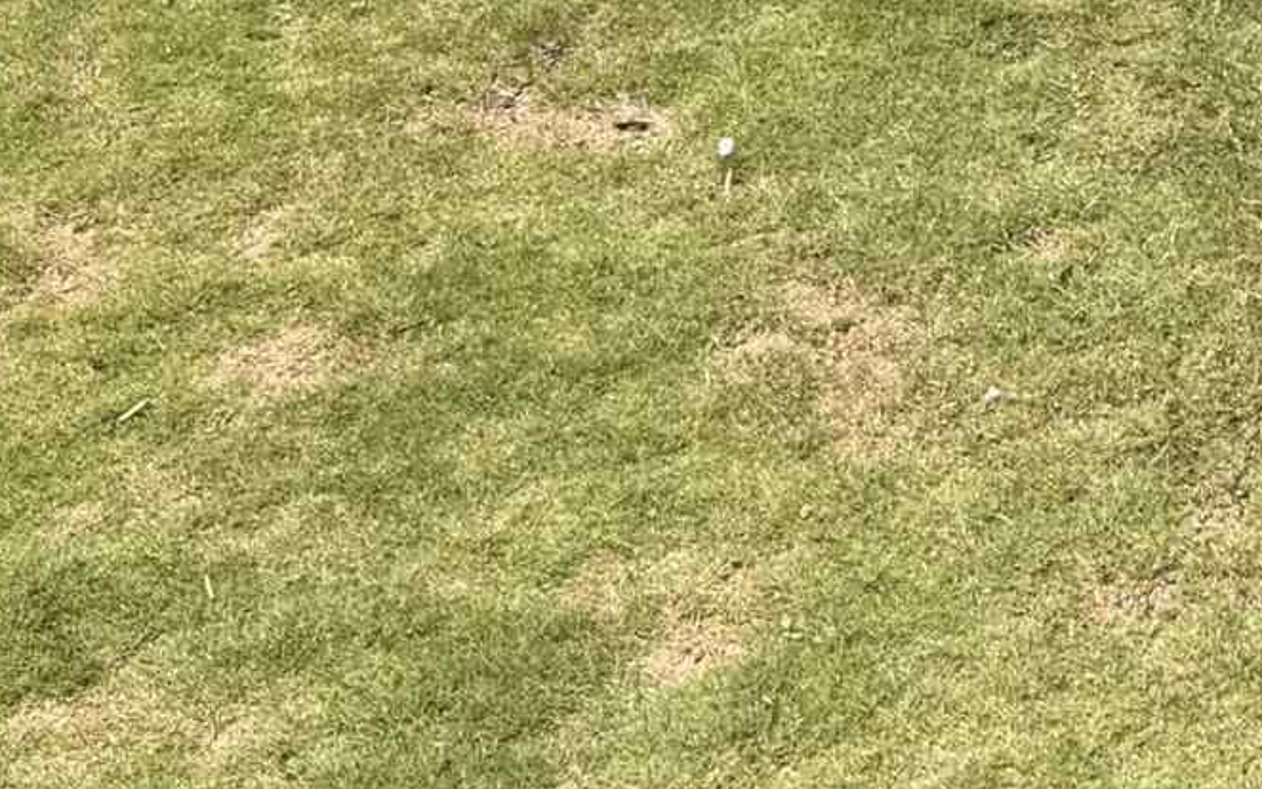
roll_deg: -1.0
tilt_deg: -25.2
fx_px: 4059
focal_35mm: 118
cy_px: -503
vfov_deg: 10.6
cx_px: 1687
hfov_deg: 16.6
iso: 80
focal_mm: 6.76
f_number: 1.78
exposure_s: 1/2907
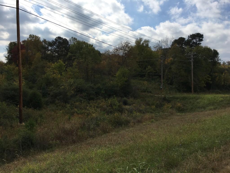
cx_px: 115
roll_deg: -0.3
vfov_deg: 48.2
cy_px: 86
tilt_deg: -2.0
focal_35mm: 29
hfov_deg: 61.7
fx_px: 193
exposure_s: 1/2653
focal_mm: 4.15
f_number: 2.2
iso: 25
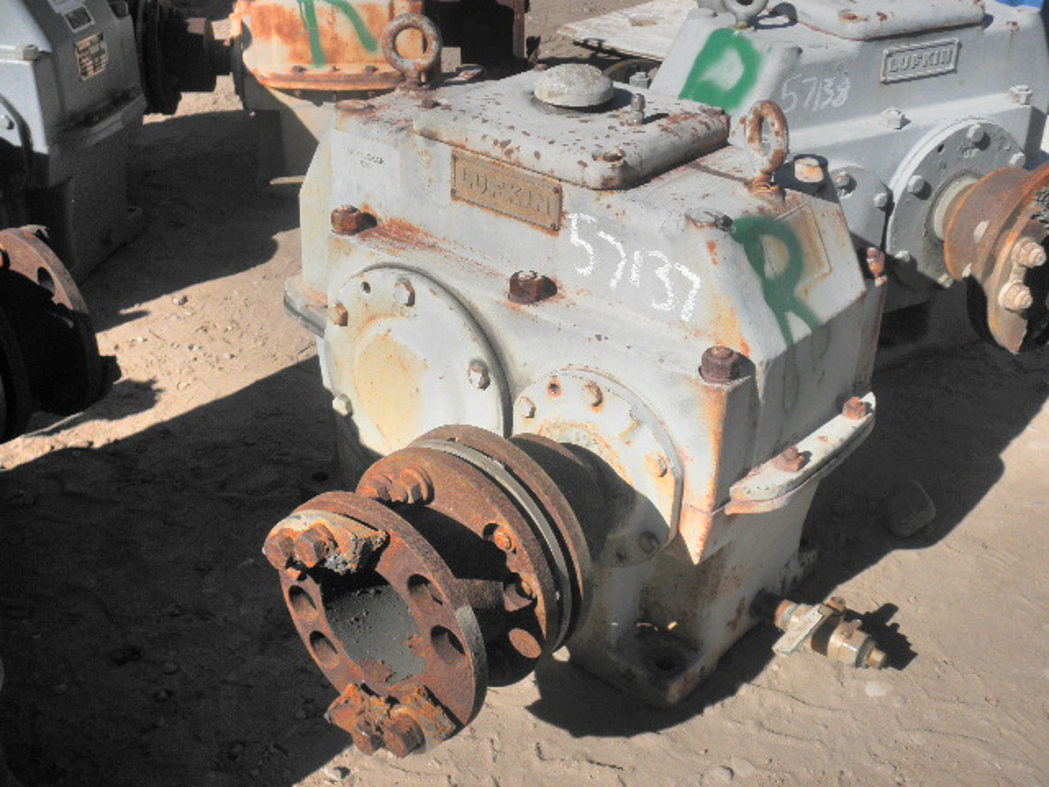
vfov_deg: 32.9
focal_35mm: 44
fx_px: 1333
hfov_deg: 42.9
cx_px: 524
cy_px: 394
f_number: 9.6
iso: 64
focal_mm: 7.9
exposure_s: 1/200
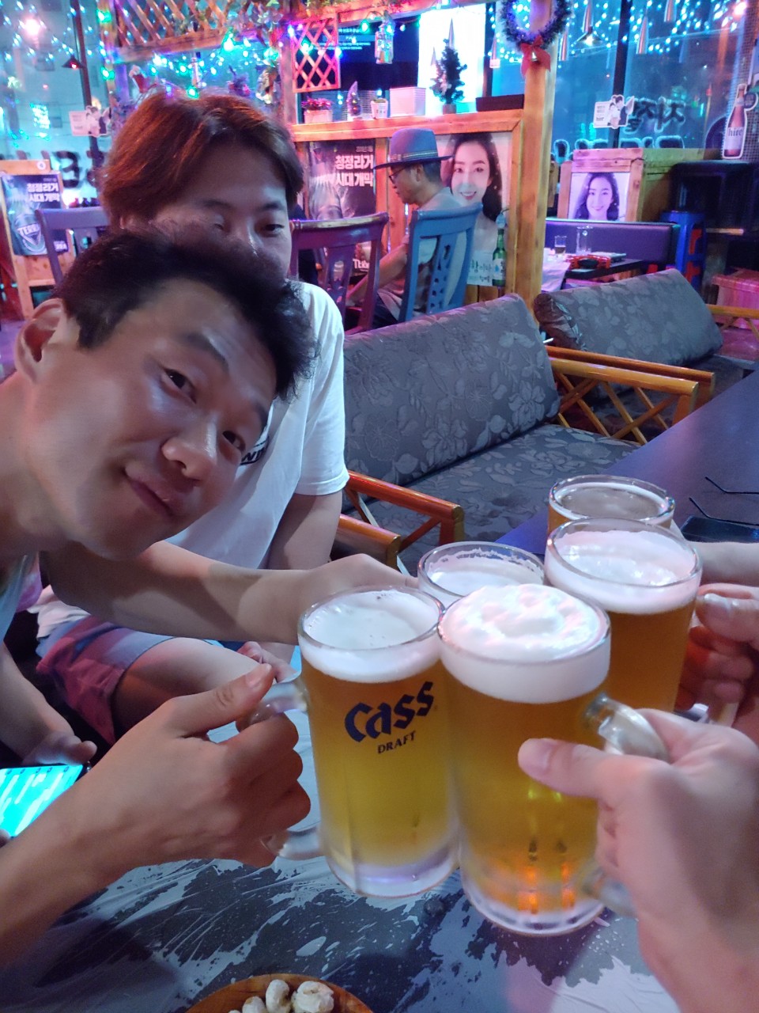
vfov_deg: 69.4
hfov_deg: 54.9
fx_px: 731
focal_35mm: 25
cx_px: 380
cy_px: 506
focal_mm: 4.23
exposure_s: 1/15
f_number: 1.5
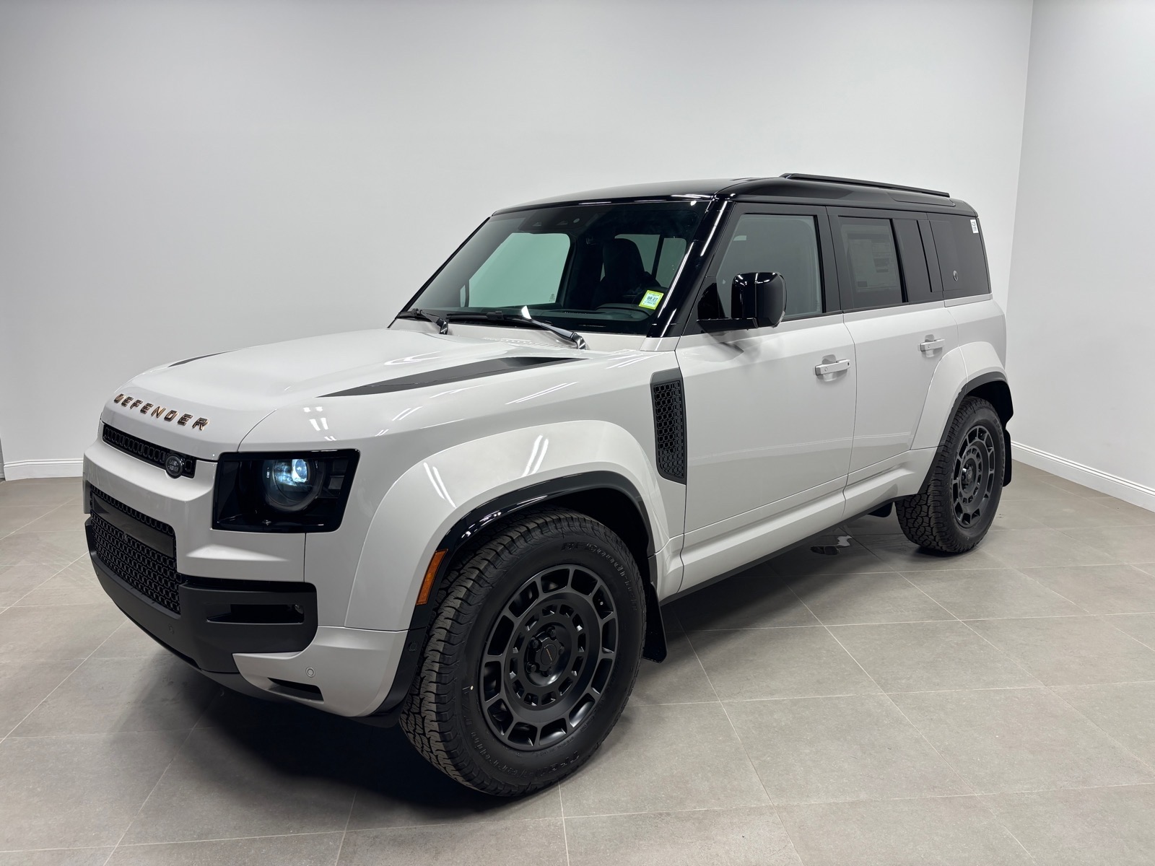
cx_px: 578
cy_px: 433
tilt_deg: -11.4
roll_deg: +0.6
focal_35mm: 26
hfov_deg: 67.3
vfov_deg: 53.1
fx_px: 868
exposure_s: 1/168
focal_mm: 5.96
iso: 40
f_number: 1.6
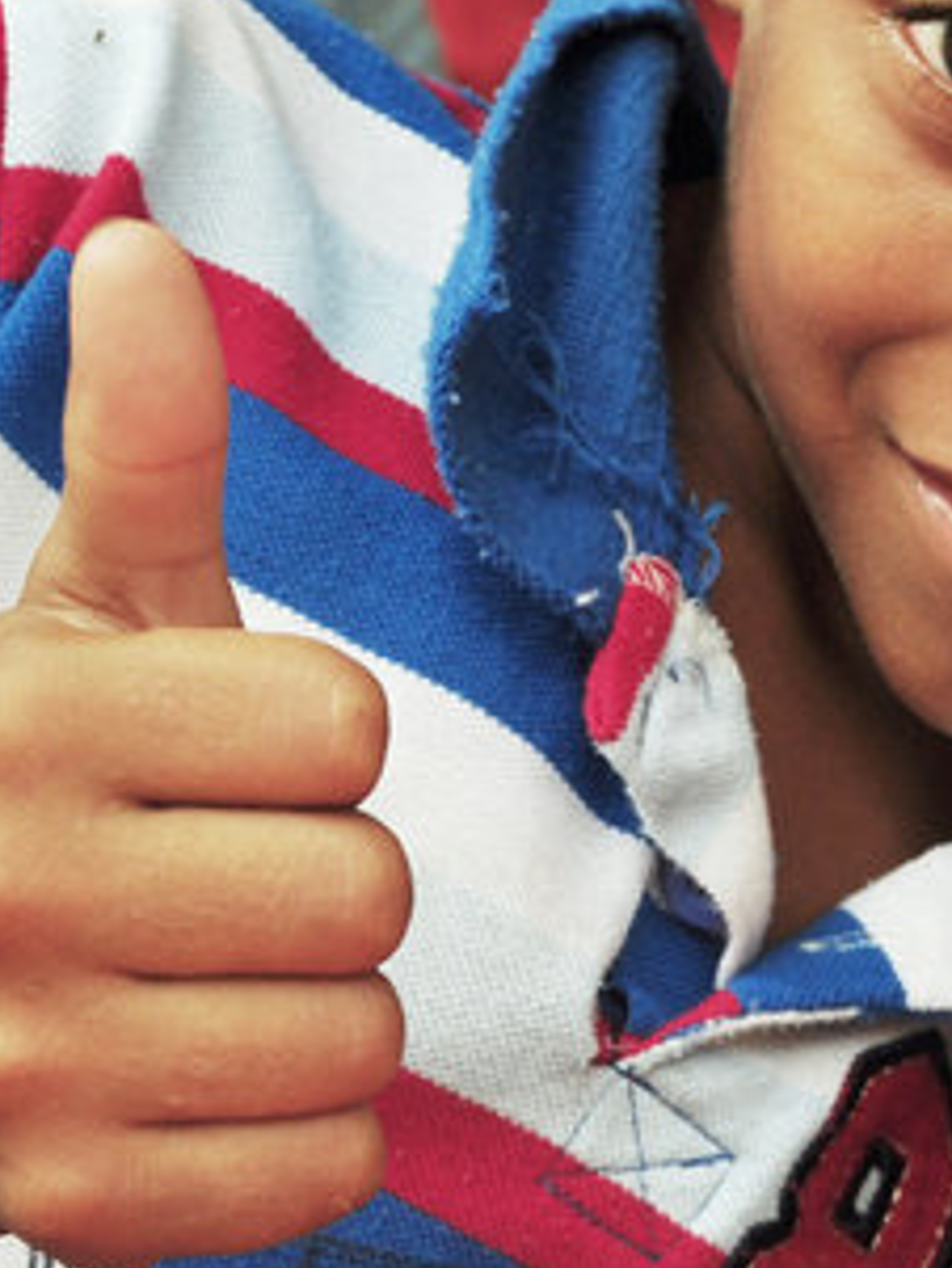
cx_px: 1272
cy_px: 329
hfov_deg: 7.1
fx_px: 7548
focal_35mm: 206
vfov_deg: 9.6
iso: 200
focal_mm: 42
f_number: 10
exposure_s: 1/160
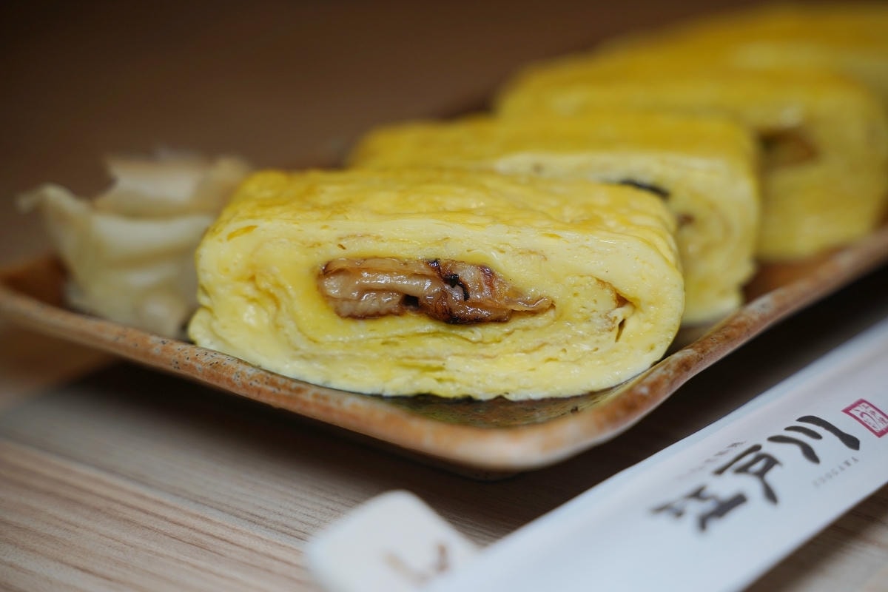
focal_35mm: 75
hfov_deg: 27.0
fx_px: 1850
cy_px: 296
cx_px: 444
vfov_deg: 18.2
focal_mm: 75
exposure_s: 1/80
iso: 100
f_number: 4
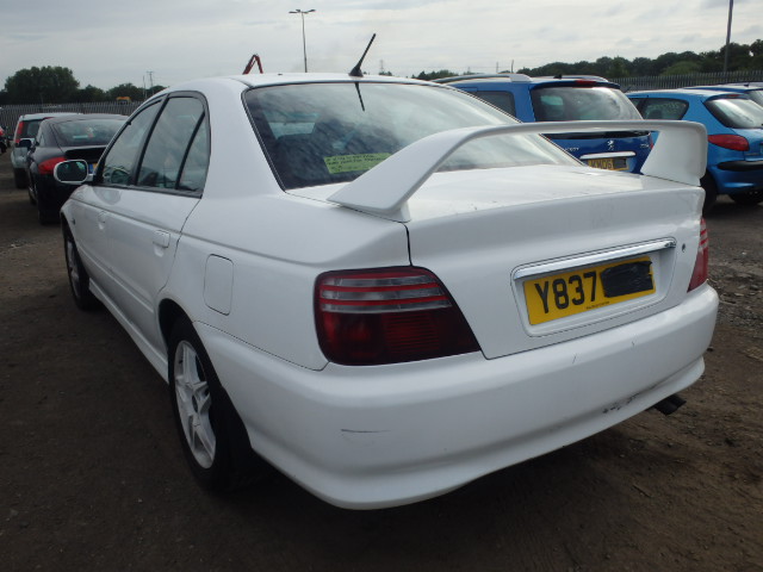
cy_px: 286
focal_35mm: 28
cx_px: 382
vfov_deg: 49.7
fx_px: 617
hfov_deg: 63.4
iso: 125
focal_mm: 5
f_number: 11
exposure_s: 1/125
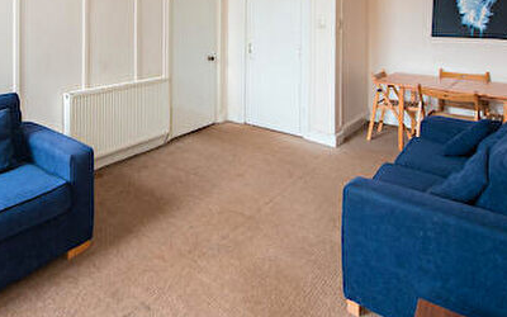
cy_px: 25
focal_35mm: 25
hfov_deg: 70.3
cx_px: 166
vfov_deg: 44.3
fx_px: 345
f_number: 8
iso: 400
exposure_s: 1/3
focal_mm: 14
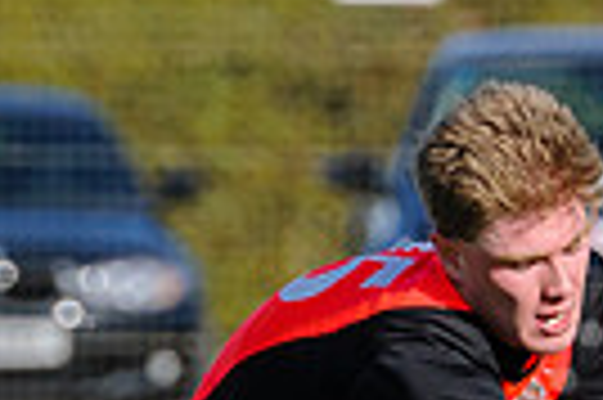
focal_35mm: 2023
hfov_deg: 1.0
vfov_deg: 0.7
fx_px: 33844
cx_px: 483
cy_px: 535
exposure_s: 1/2000
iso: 200
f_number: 4
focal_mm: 200
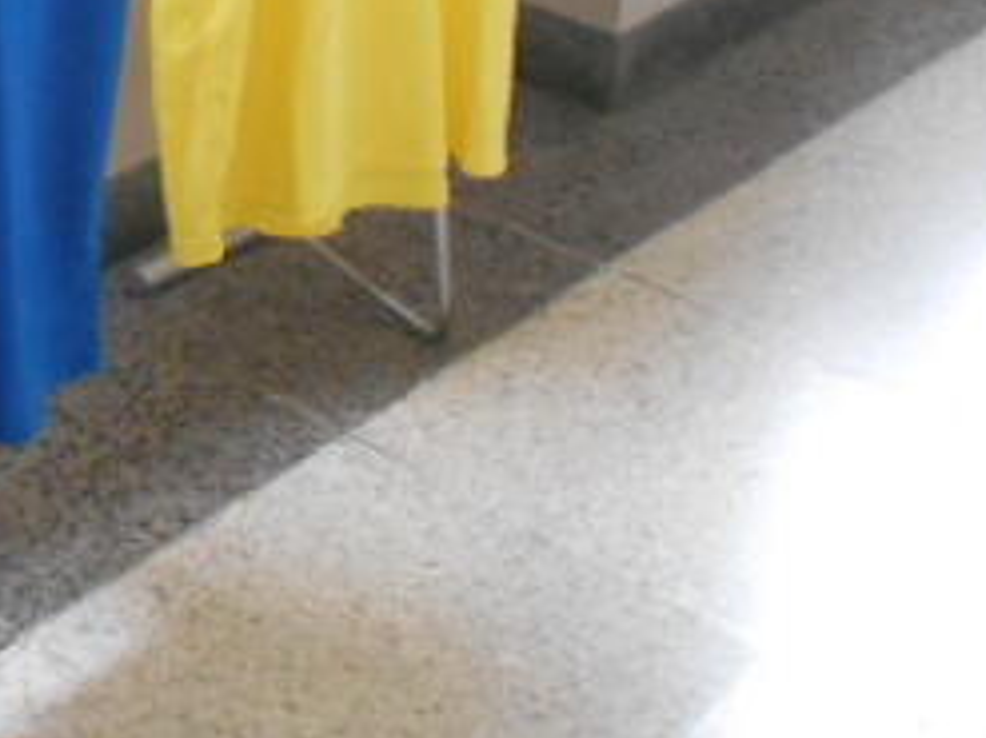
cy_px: -211
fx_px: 2875
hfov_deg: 18.3
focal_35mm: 101
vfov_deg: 14.1
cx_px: -232
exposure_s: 1/125
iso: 800
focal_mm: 6.7
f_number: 3.9
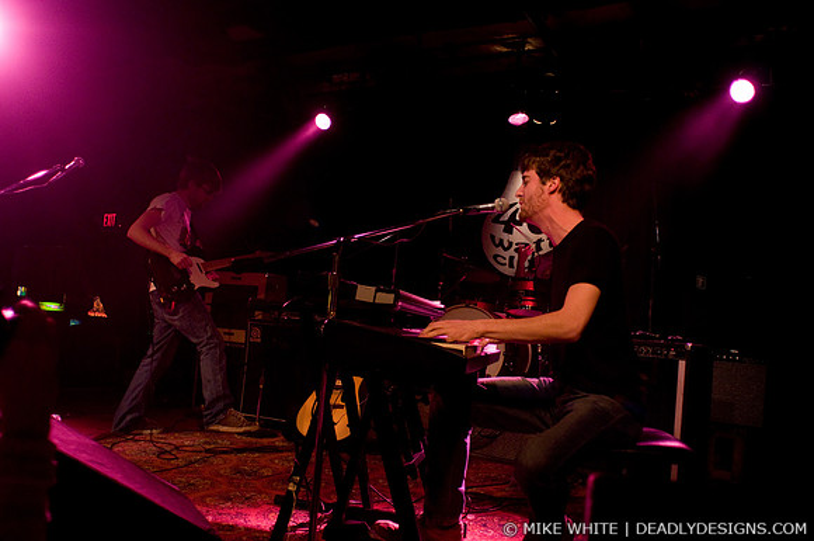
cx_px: 407
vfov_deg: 43.5
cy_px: 270
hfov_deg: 62.0
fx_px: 677
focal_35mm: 30
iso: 1250
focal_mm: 20
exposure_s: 1/80
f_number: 2.8
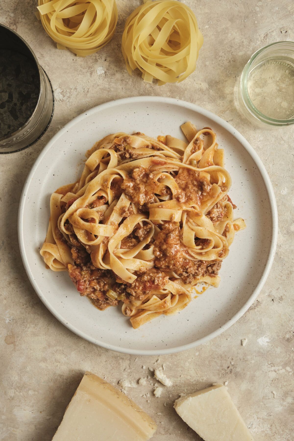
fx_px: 906
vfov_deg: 27.3
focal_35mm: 74
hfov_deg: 18.4
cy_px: 220
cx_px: 147
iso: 200
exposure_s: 1/250
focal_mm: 49
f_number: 9
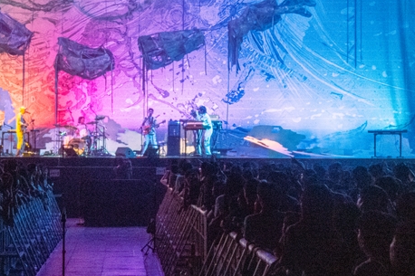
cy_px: 133
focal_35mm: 83
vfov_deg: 16.4
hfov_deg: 24.3
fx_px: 956
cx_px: 115
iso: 12800
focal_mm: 38
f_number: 6.3
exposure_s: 1/500
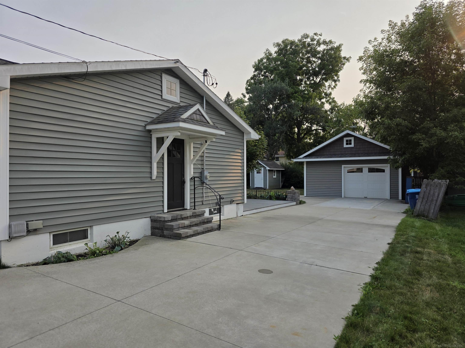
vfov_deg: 58.9
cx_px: 232
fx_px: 309
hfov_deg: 73.9
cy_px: 174
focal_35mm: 23
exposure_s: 1/4766
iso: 80
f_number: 1.7
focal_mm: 6.3
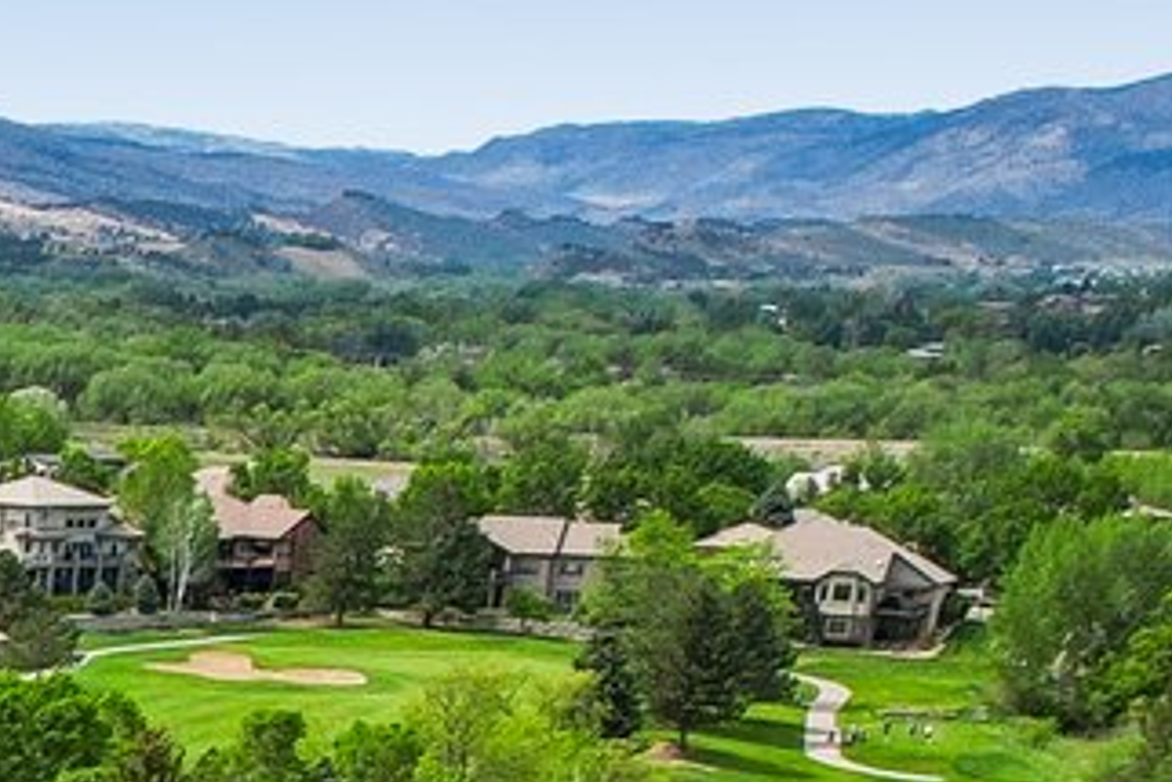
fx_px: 4560
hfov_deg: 12.0
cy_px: 1700
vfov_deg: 9.1
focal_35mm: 140
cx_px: -1591
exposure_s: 1/2500
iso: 130
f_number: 2.8
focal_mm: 8.4
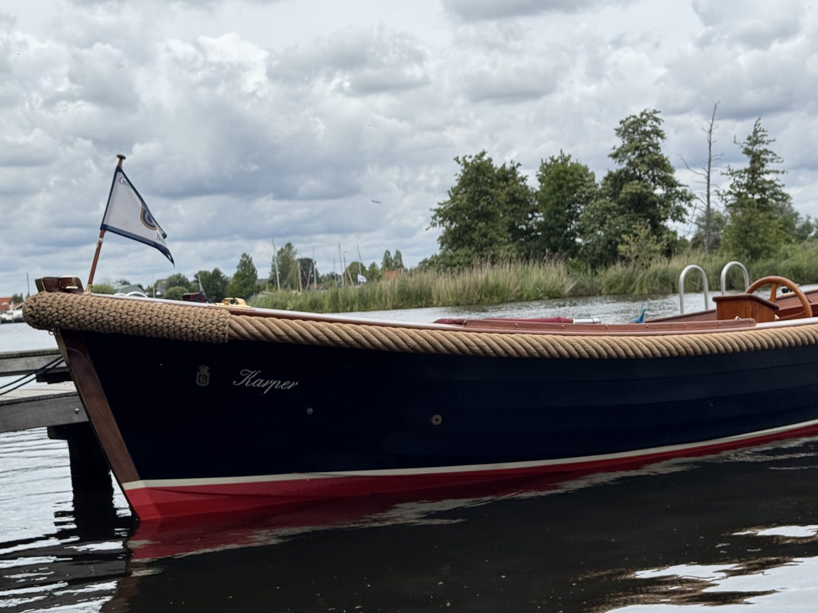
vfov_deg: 22.9
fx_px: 1512
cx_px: 530
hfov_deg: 30.1
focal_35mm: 64
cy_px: 387
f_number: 1.78
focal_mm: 6.76
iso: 64
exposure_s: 1/3610
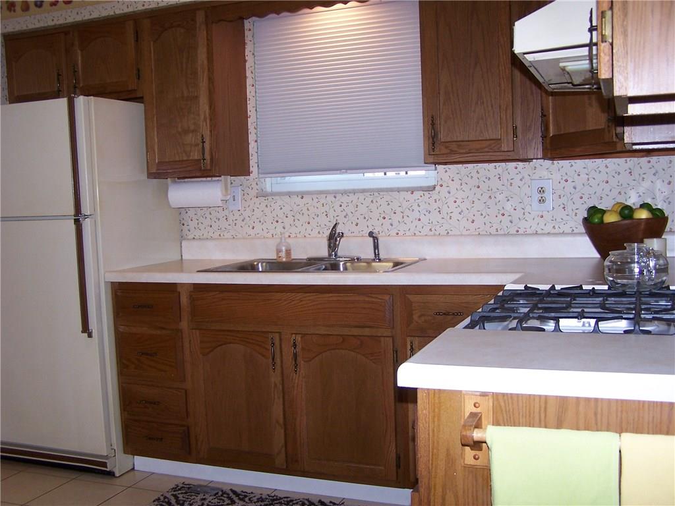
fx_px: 741
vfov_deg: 37.7
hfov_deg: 49.0
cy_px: 253
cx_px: 338
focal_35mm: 38
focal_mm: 6.3
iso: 140
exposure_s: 1/60
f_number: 2.8
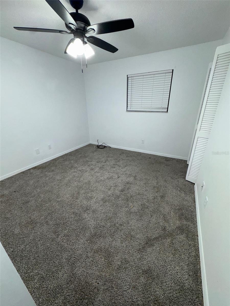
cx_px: 115
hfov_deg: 85.7
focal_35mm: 14
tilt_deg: -22.4
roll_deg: +2.7
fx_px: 124
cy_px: 153
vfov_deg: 102.1
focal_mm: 2.22
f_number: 2.2
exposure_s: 1/101
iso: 125
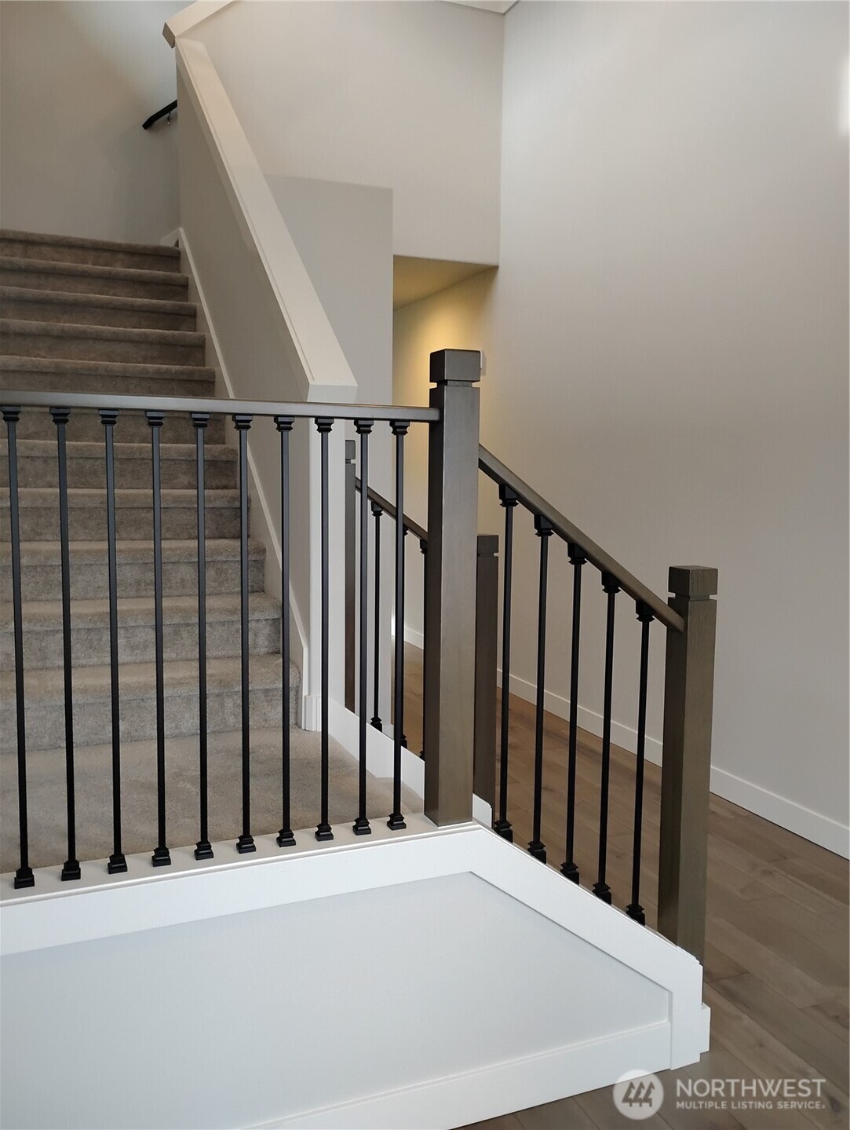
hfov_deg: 49.8
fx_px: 915
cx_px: 425
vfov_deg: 63.4
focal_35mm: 28
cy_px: 565
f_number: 1.8
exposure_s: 1/60
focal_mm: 4.26
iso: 897
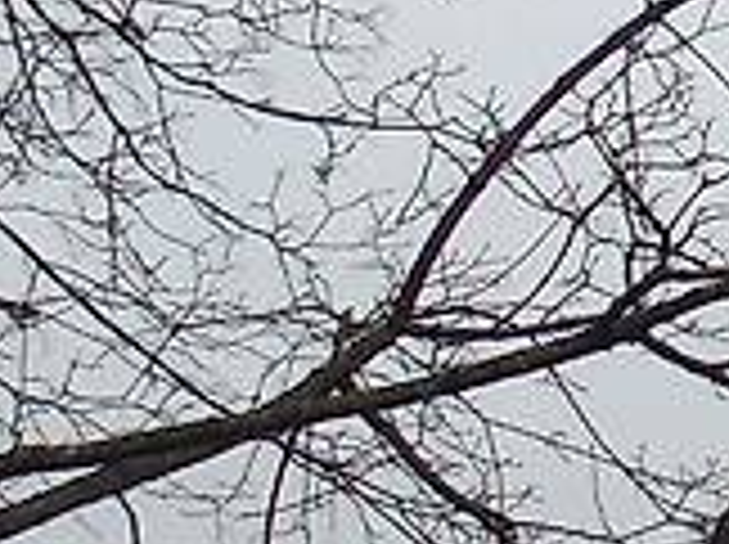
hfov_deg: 8.4
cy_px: 557
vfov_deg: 6.9
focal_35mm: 215
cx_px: 1818
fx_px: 4521
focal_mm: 5.2
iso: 80
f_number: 3.6
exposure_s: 1/640
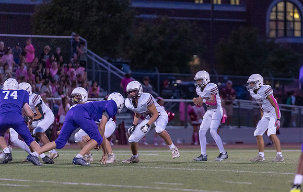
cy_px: 106
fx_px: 2142
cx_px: 191
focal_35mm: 258
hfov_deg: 8.1
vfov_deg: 5.1
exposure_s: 1/1250
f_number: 2.8
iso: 4000
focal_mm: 200
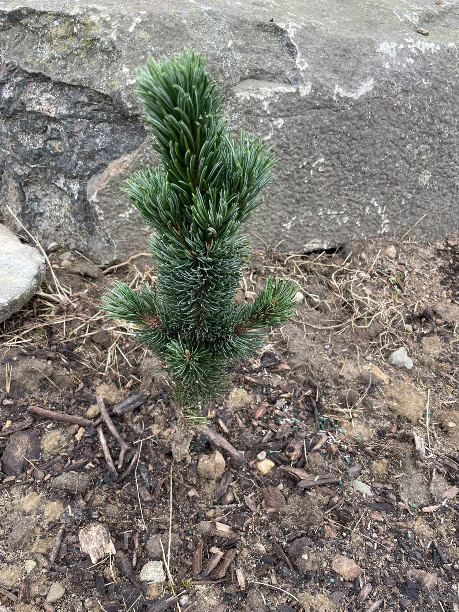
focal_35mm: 26
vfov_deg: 67.3
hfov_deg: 53.1
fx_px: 460
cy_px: 306
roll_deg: -7.6
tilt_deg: -35.3
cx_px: 230
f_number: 1.6
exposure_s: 1/363
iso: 32
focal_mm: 4.2
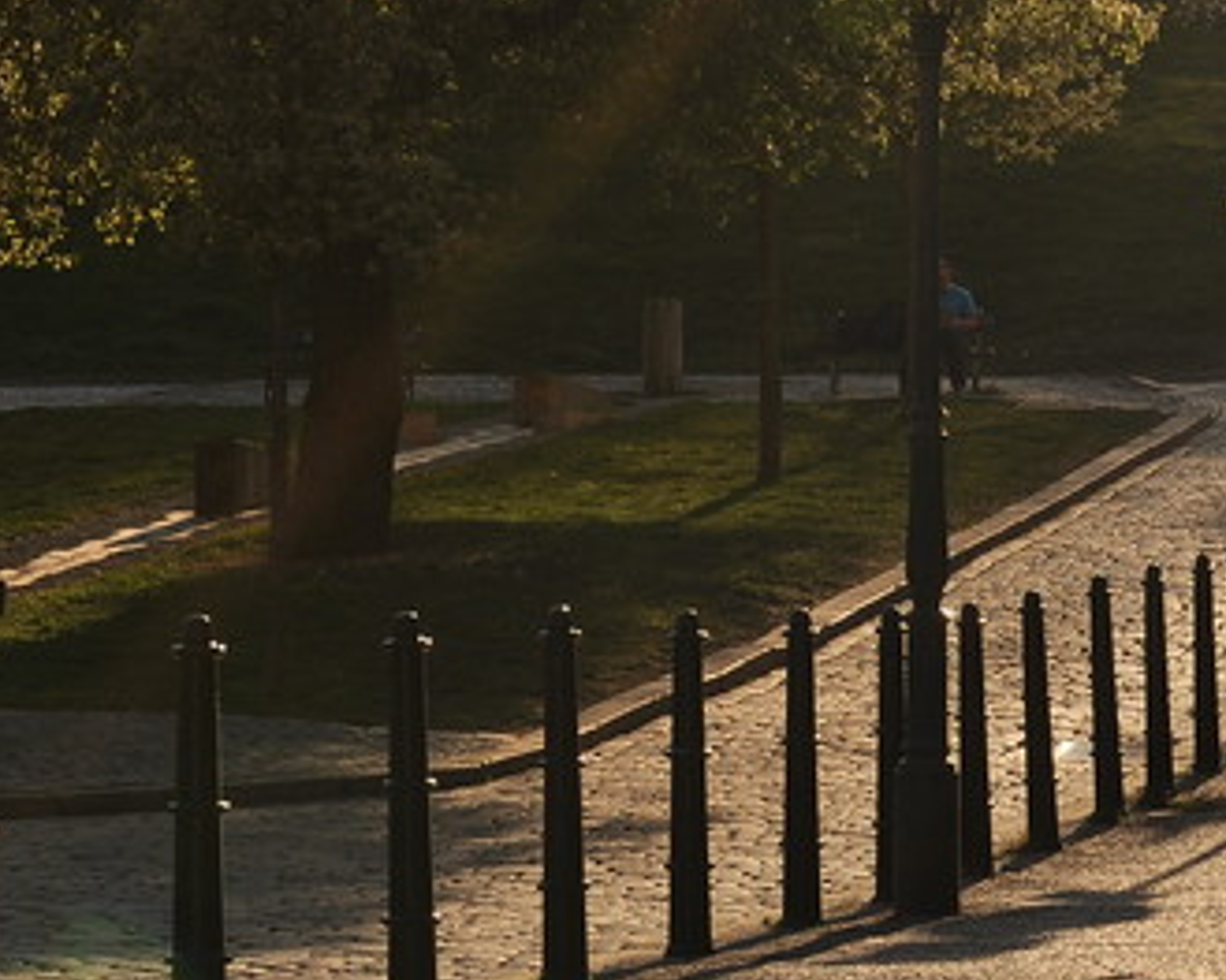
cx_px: 589
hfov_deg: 8.7
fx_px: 8089
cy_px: 253
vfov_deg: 6.9
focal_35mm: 223
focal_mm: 58
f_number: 9
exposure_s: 1/1250
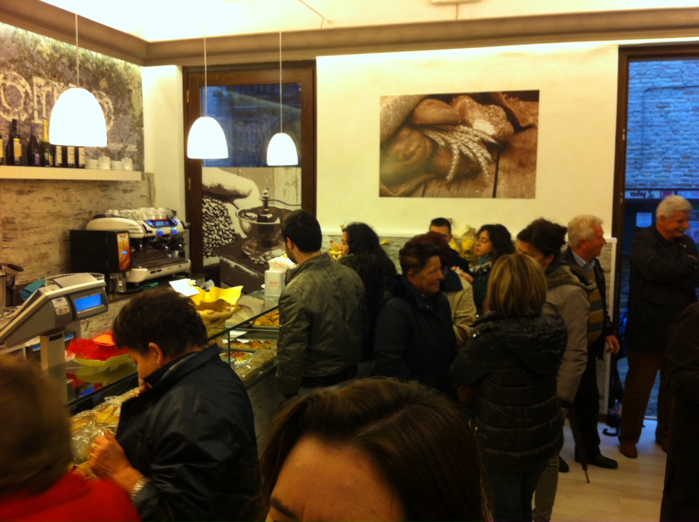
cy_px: 261
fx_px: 706
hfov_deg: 52.7
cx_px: 350
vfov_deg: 40.6
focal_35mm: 35
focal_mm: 3.85
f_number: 2.8
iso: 100
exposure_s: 1/15
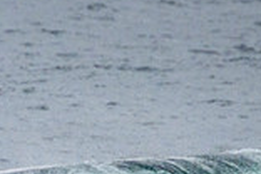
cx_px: 5
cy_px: 191
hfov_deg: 0.5
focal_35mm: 4094
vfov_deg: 0.3
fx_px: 29679
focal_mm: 800
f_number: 11
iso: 1600
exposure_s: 1/2000
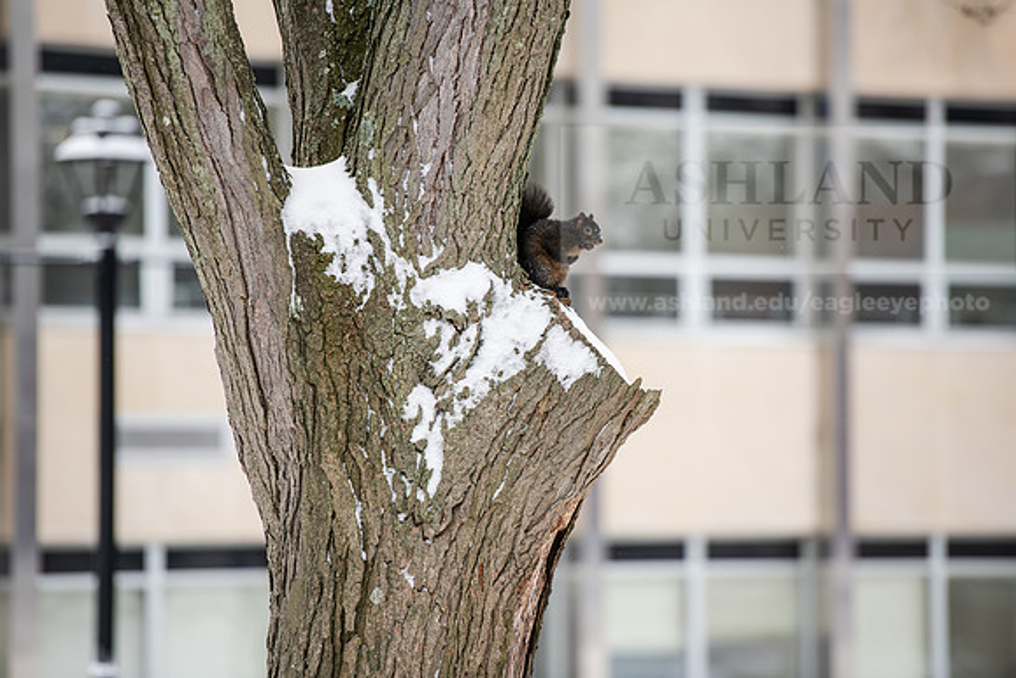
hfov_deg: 10.3
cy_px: 339
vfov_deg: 6.9
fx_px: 5646
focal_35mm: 200
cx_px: 508
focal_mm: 200
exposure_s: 1/320
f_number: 3.5
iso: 125
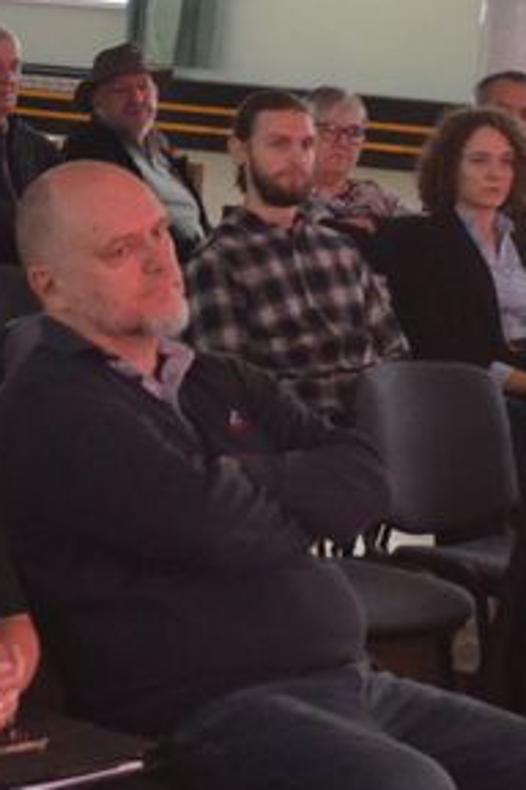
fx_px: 3550
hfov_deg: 8.4
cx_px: -148
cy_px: 418
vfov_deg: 12.7
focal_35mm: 162
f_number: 3.2
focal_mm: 26
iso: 2500
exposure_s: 1/30
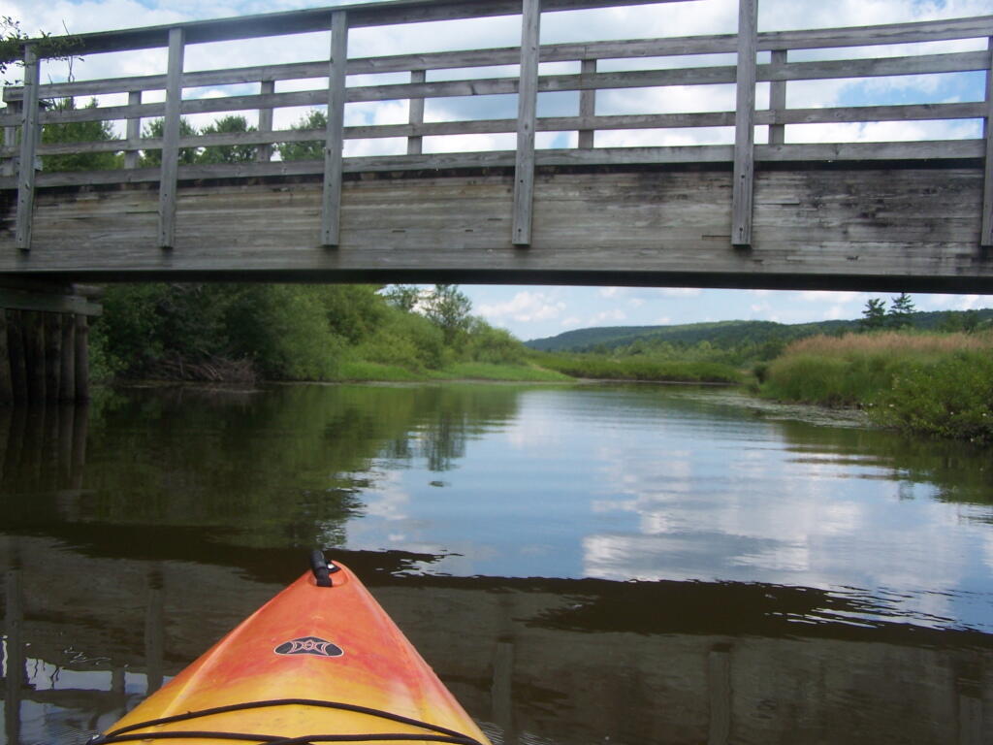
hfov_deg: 49.0
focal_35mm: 38
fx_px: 1090
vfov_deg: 37.7
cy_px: 372
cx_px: 496
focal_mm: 6.3
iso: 80
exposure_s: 1/640
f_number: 4
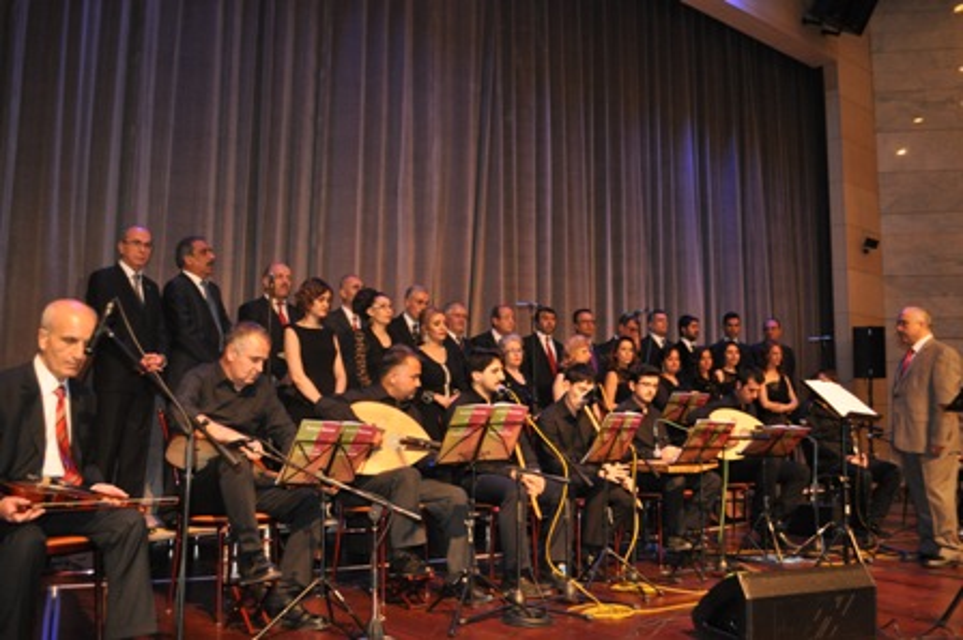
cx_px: 482
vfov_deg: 39.9
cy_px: 320
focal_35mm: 33
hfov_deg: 57.3
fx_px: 882
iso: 800
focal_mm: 22
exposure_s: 1/60
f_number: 3.8
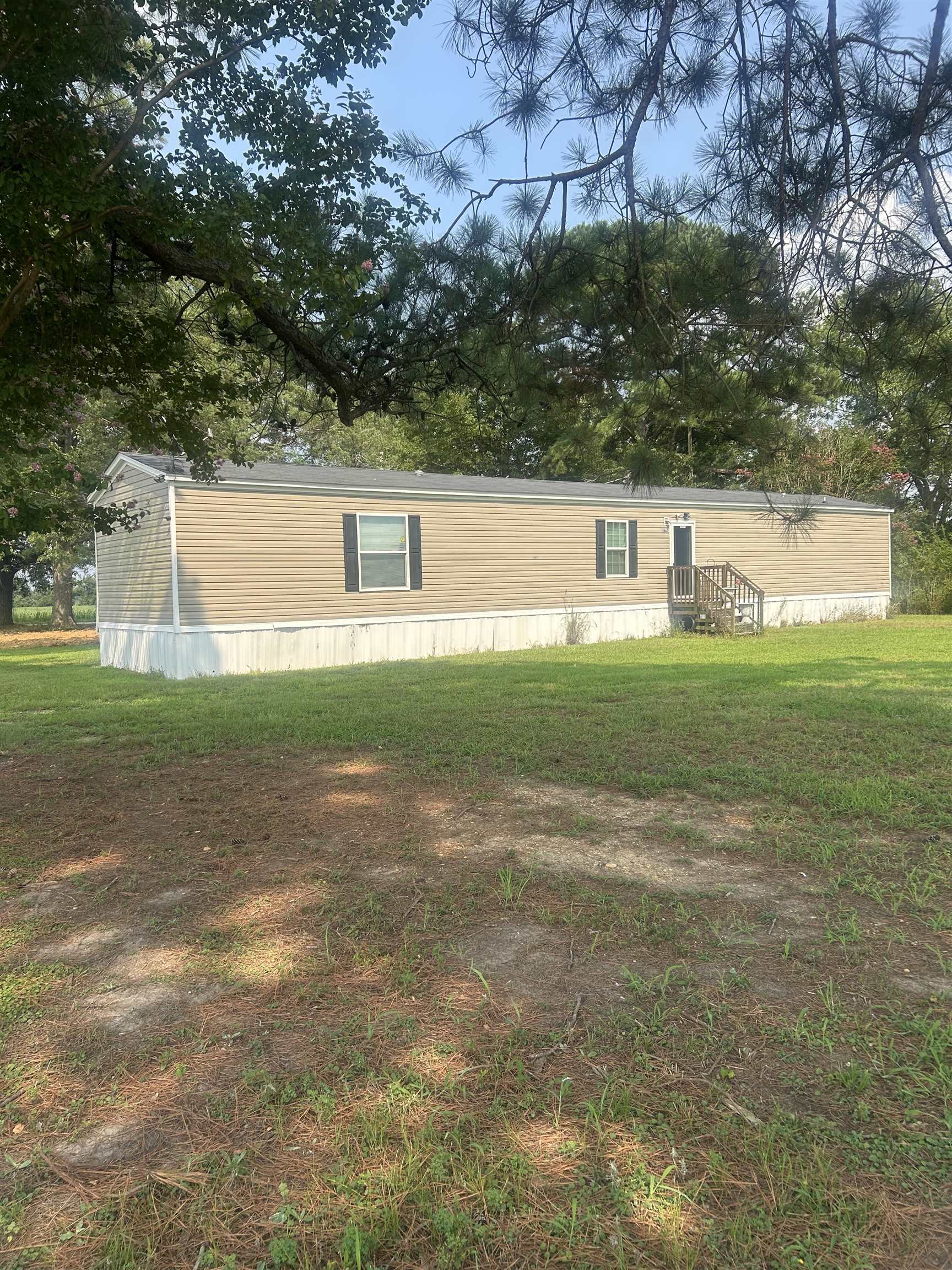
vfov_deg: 67.3
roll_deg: +0.8
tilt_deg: -2.9
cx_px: 476
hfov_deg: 53.1
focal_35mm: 26
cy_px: 635
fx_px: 953
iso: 50
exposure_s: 1/2208
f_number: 1.5
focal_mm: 5.7
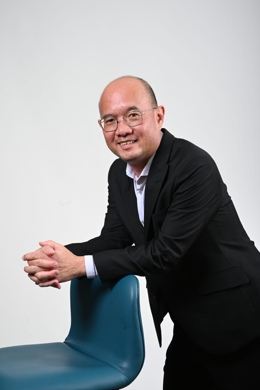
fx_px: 694
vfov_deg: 31.4
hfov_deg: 21.2
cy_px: 195
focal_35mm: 64
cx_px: 130
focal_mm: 64
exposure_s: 1/200
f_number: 11
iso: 100
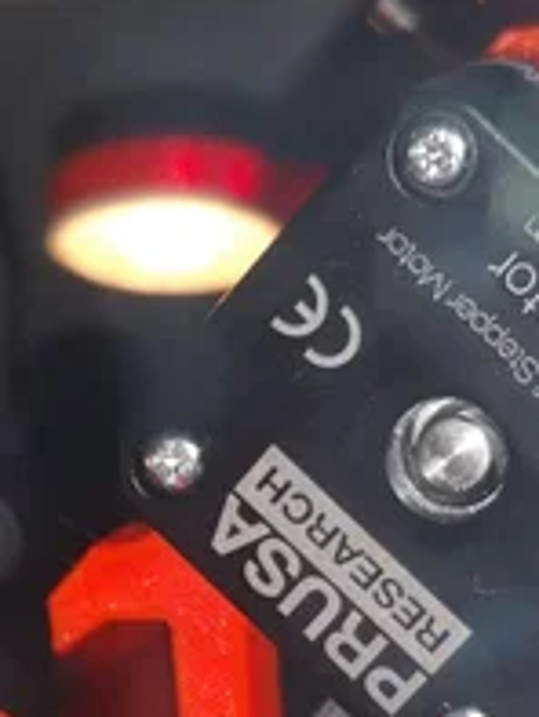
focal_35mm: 133
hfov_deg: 11.2
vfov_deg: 14.3
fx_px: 2758
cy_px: 894
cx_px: 184
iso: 64
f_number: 1.8
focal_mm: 3.95
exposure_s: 1/100
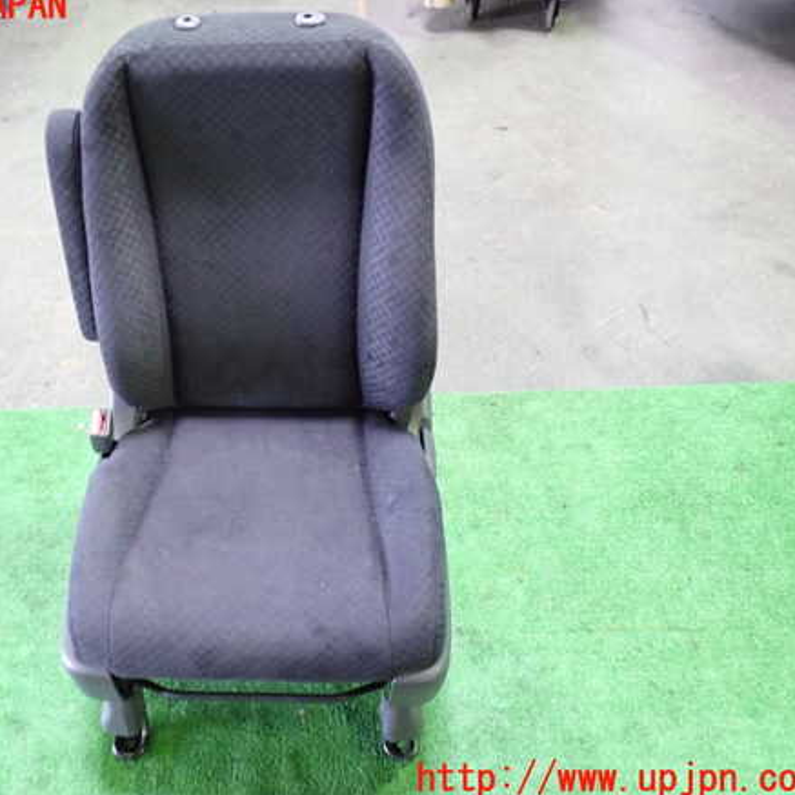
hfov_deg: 47.8
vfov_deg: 48.4
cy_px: 393
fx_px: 883
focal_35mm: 34
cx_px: 282
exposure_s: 1/25
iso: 800
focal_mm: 5.05
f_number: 2.2
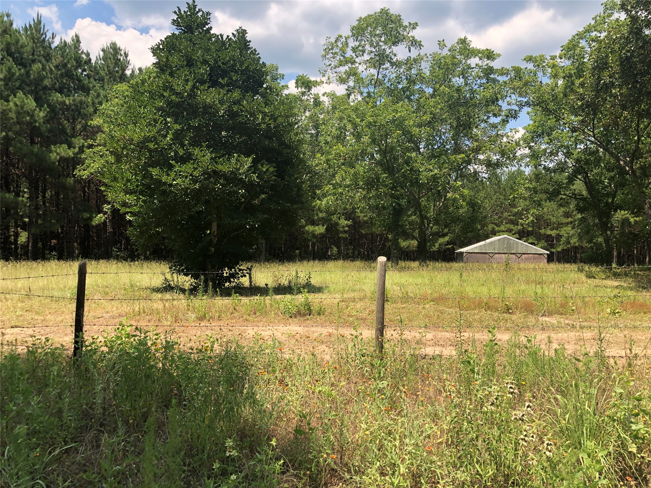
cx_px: 326
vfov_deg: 49.7
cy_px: 244
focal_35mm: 28
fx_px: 527
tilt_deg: +2.4
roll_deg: -0.4
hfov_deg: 63.4
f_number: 1.8
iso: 20
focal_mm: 3.99
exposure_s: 1/1143
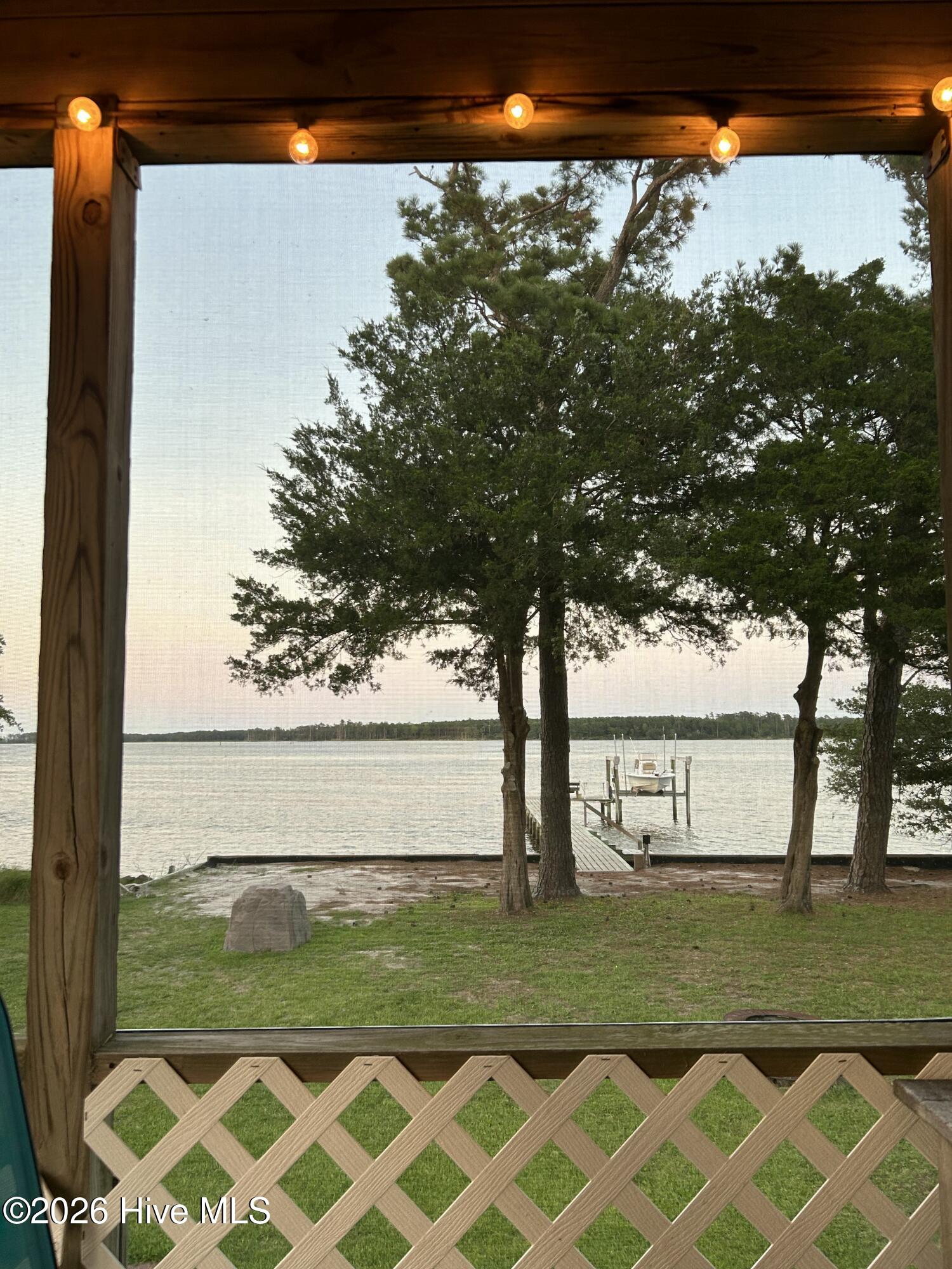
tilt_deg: +6.4
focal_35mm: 26
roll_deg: -0.1
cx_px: 476
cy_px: 634
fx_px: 953
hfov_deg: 53.1
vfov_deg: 67.3
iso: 80
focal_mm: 5.7
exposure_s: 1/120
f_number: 1.5
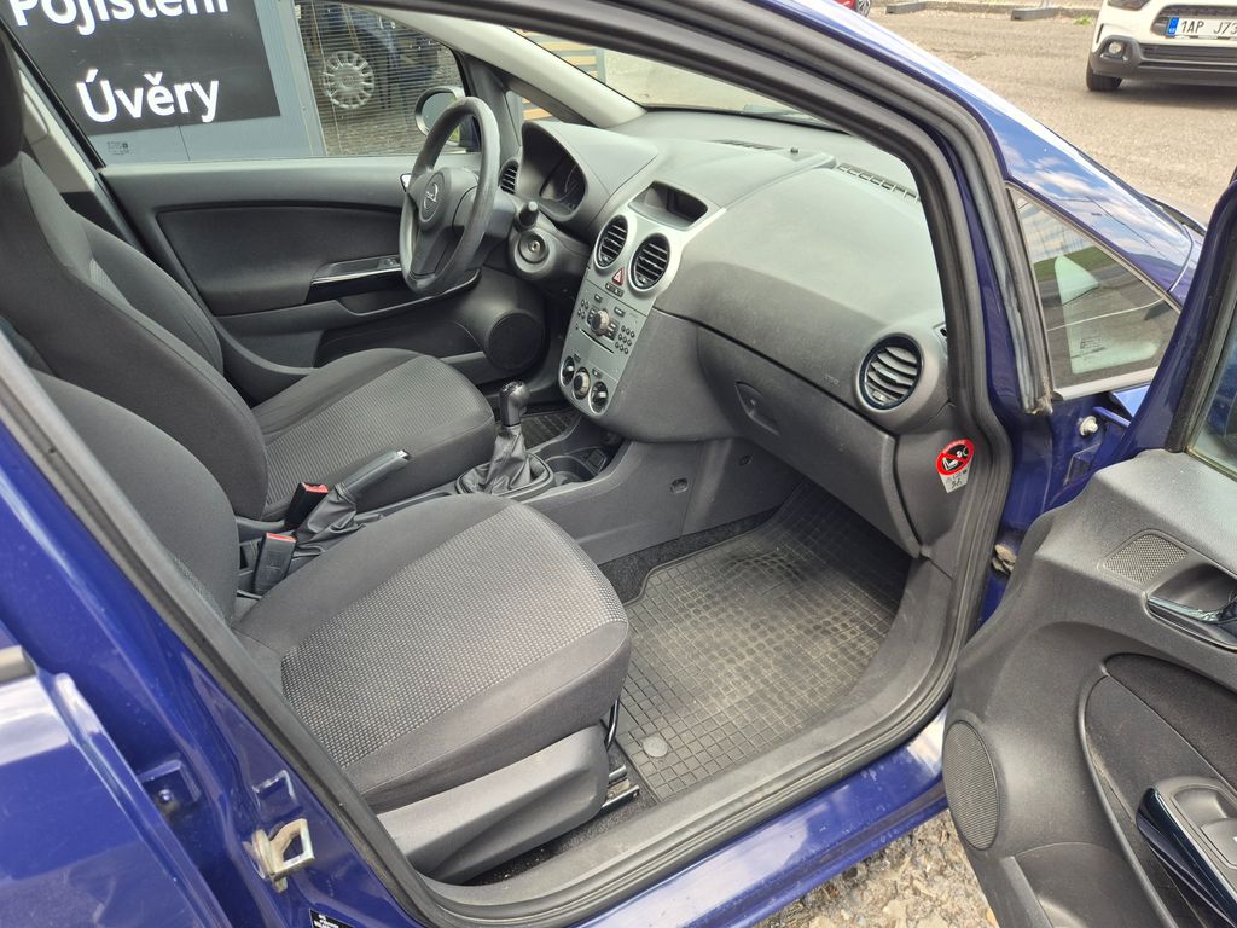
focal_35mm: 23
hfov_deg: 73.9
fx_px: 822
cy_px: 464
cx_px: 618
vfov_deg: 58.9
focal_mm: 5.4
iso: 40
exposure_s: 1/180
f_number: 1.8
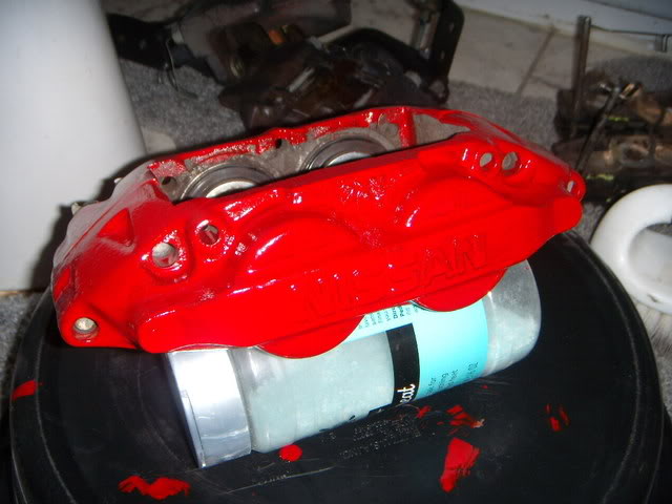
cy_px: 252
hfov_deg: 49.0
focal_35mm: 38
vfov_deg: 37.7
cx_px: 336
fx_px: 738
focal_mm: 6.4
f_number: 3.5
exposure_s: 1/60.2
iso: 64
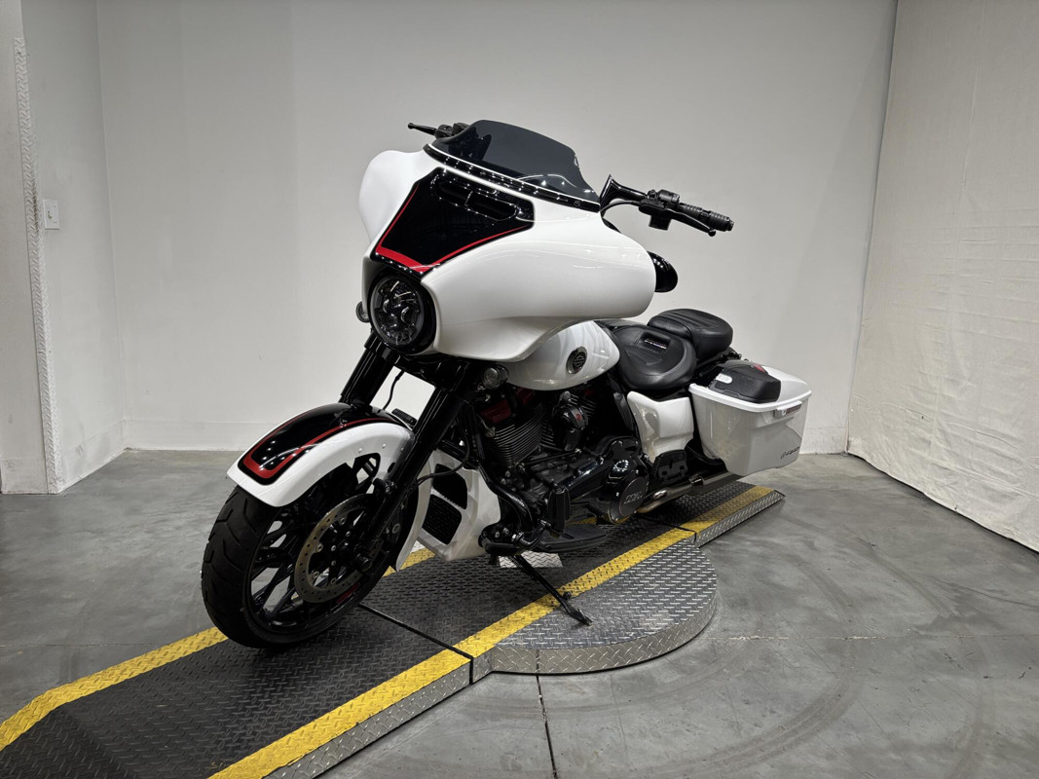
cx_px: 520
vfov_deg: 53.1
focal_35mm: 26
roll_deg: -1.5
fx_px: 780
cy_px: 390
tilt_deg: -10.6
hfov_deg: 67.3
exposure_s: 1/120
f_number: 1.6
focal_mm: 5.96
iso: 100
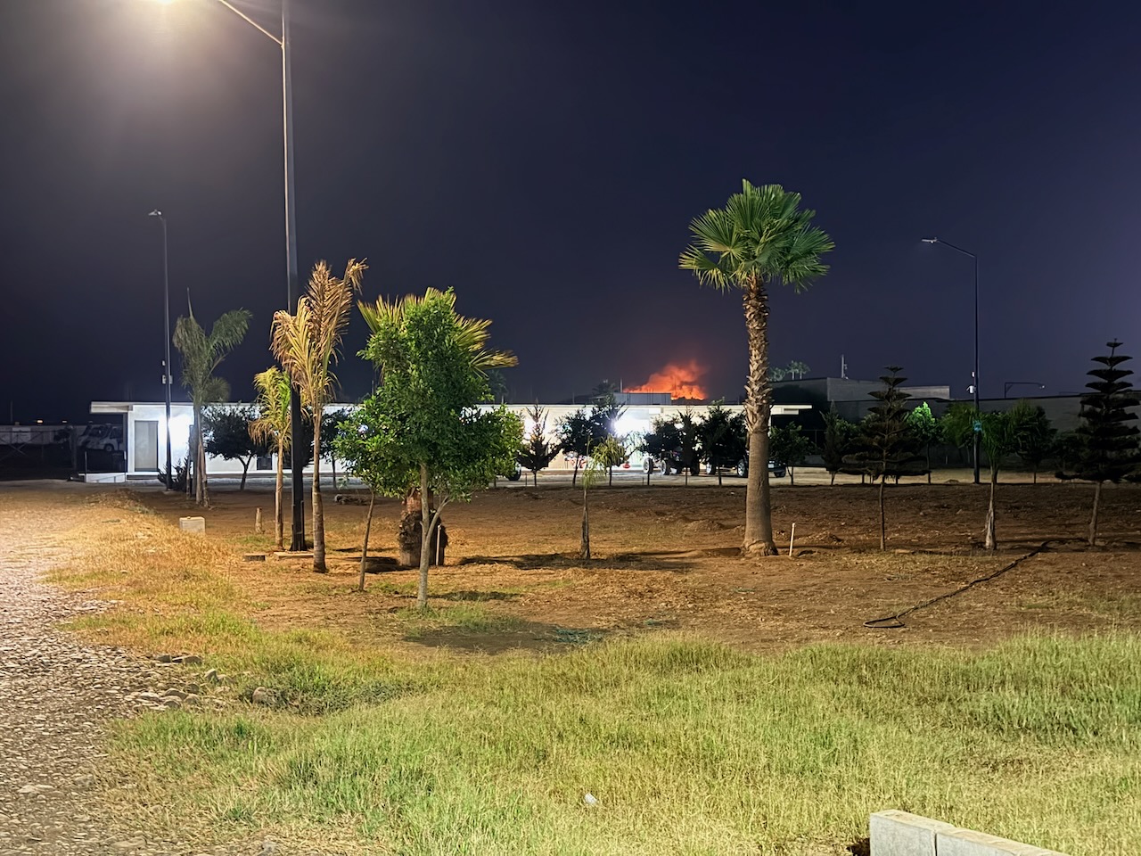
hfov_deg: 39.7
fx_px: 1582
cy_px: 428
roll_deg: +0.5
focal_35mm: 48
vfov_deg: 30.3
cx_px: 570
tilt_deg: +0.6
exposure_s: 1/5
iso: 640
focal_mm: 6.76
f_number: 1.78
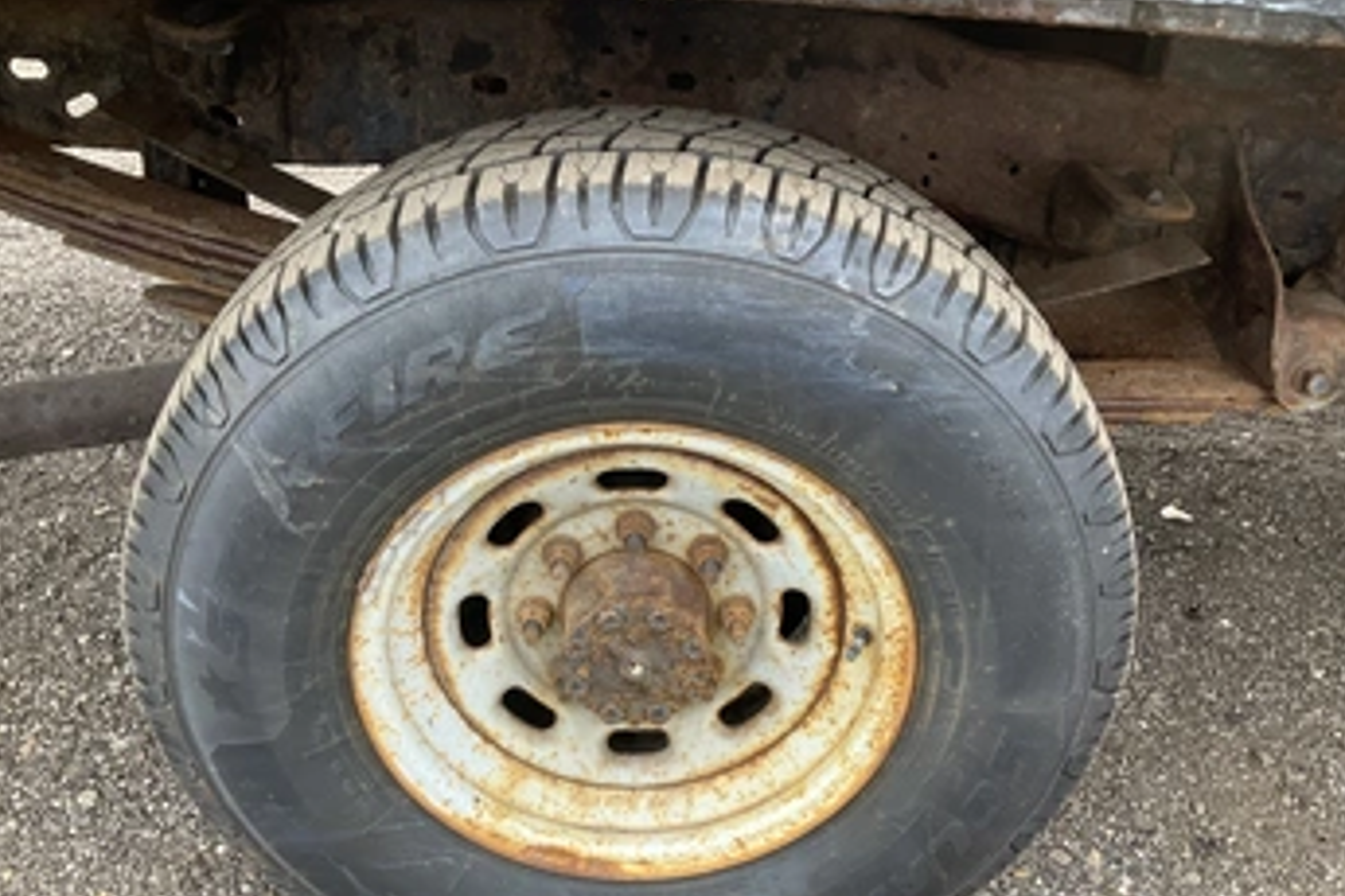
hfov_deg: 54.4
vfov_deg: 37.7
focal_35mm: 35
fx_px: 1308
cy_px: 541
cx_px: 682
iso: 40
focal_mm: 3
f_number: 1.8
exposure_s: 1/122
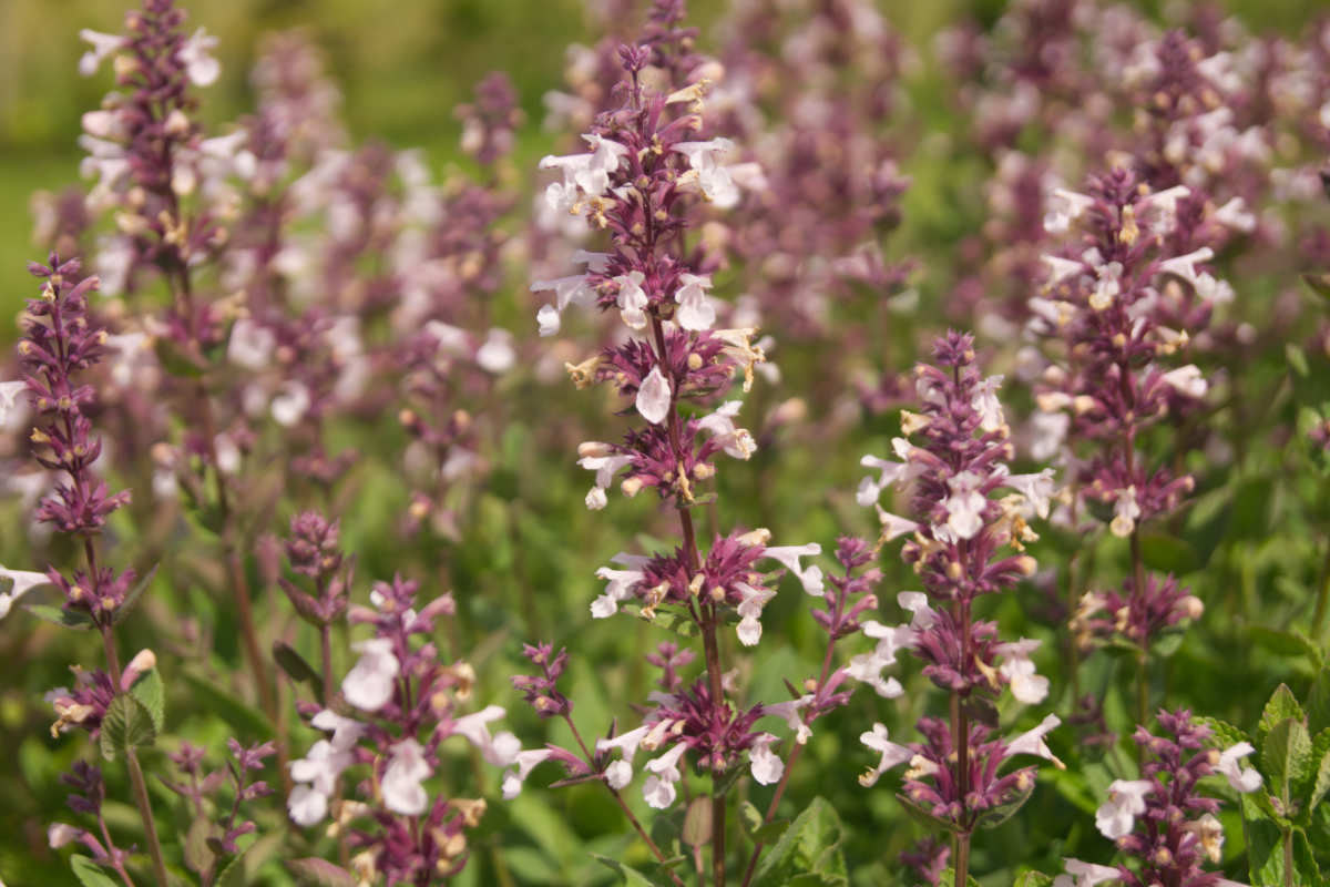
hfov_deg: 27.0
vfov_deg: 18.2
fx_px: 2771
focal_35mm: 75
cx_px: 665
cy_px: 444
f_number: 5.6
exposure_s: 1/640
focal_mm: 50
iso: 100
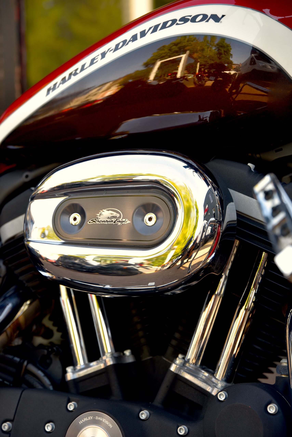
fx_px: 851
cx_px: 146
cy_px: 218
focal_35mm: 70
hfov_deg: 19.5
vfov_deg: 28.8
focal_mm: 70
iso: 100
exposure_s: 1/80
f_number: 4.5
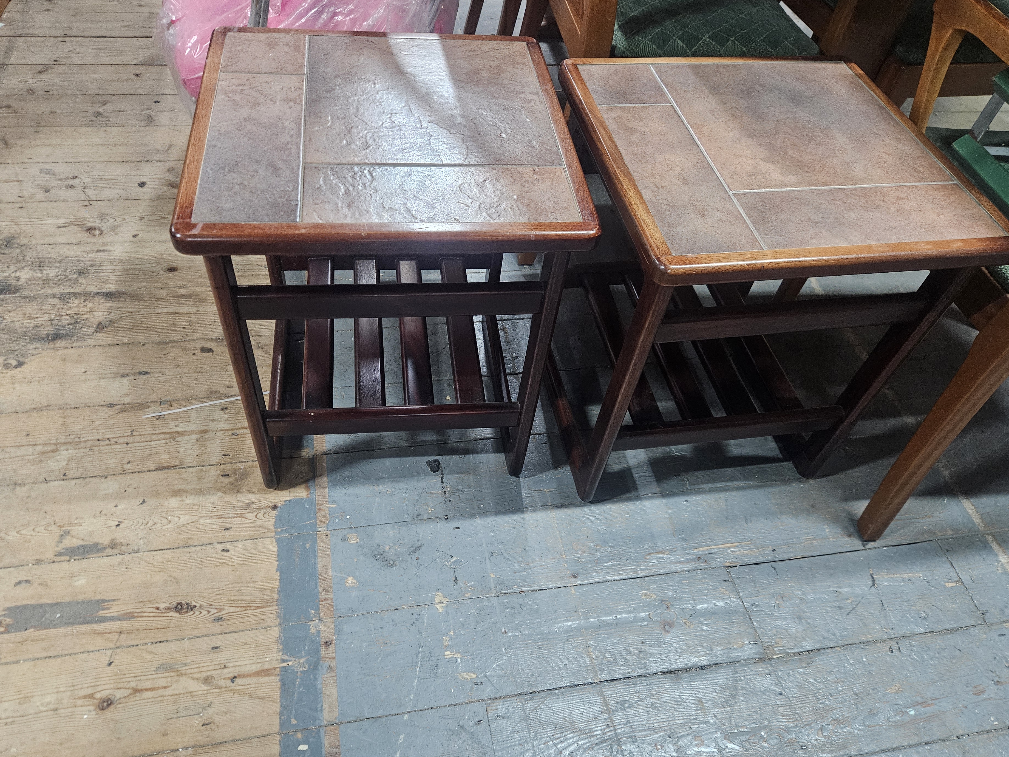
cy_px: 394
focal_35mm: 25
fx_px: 729
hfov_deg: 69.4
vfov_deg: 54.9
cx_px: 483
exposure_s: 1/100
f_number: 1.8
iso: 800
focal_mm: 5.4
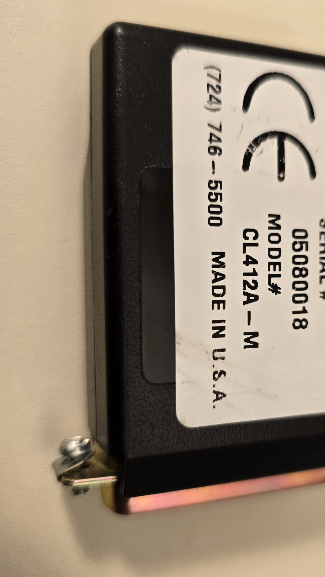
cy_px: 289
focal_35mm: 26
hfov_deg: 43.6
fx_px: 398
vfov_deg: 71.9
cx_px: 221
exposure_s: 1/74.6
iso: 125
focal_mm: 6.3
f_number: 1.7
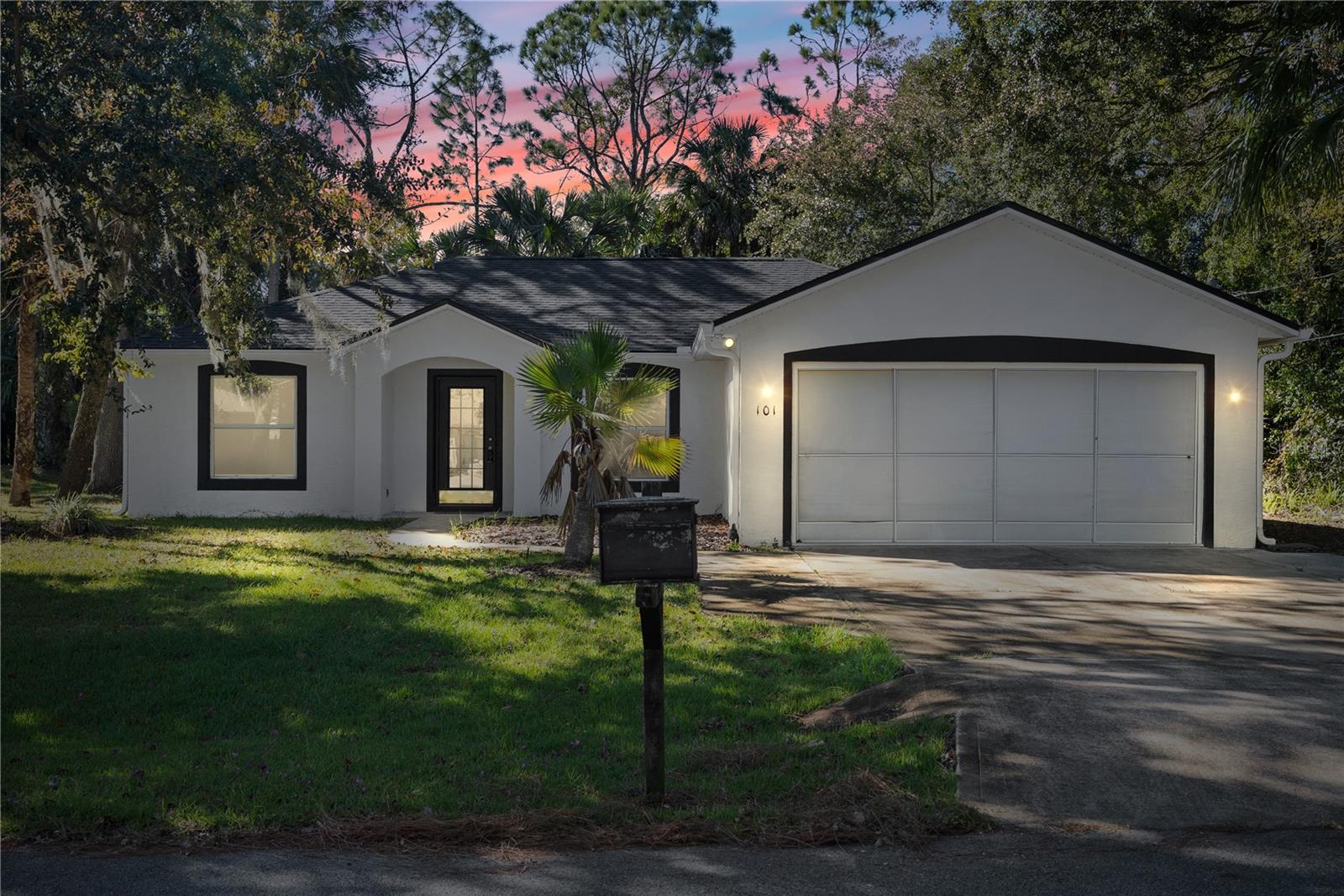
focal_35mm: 40
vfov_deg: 33.4
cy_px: 448
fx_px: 1493
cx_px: 672
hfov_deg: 48.5
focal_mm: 27
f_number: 4
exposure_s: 1/1250
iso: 400
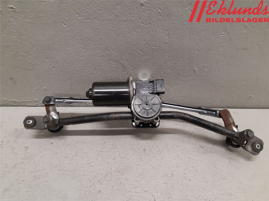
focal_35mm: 26
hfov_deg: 67.3
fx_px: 202
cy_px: 100
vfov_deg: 53.1
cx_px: 134
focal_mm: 3.93
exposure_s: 1/50
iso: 160
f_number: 1.7
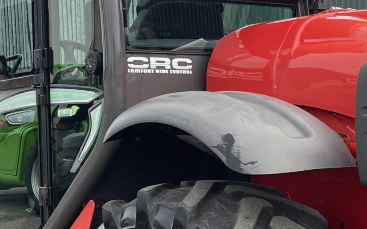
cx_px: 284
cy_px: 221
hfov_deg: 23.0
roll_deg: +0.7
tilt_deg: -8.5
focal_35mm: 89
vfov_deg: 14.5
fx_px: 890
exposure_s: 1/509
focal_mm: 4.2
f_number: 1.6
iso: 32
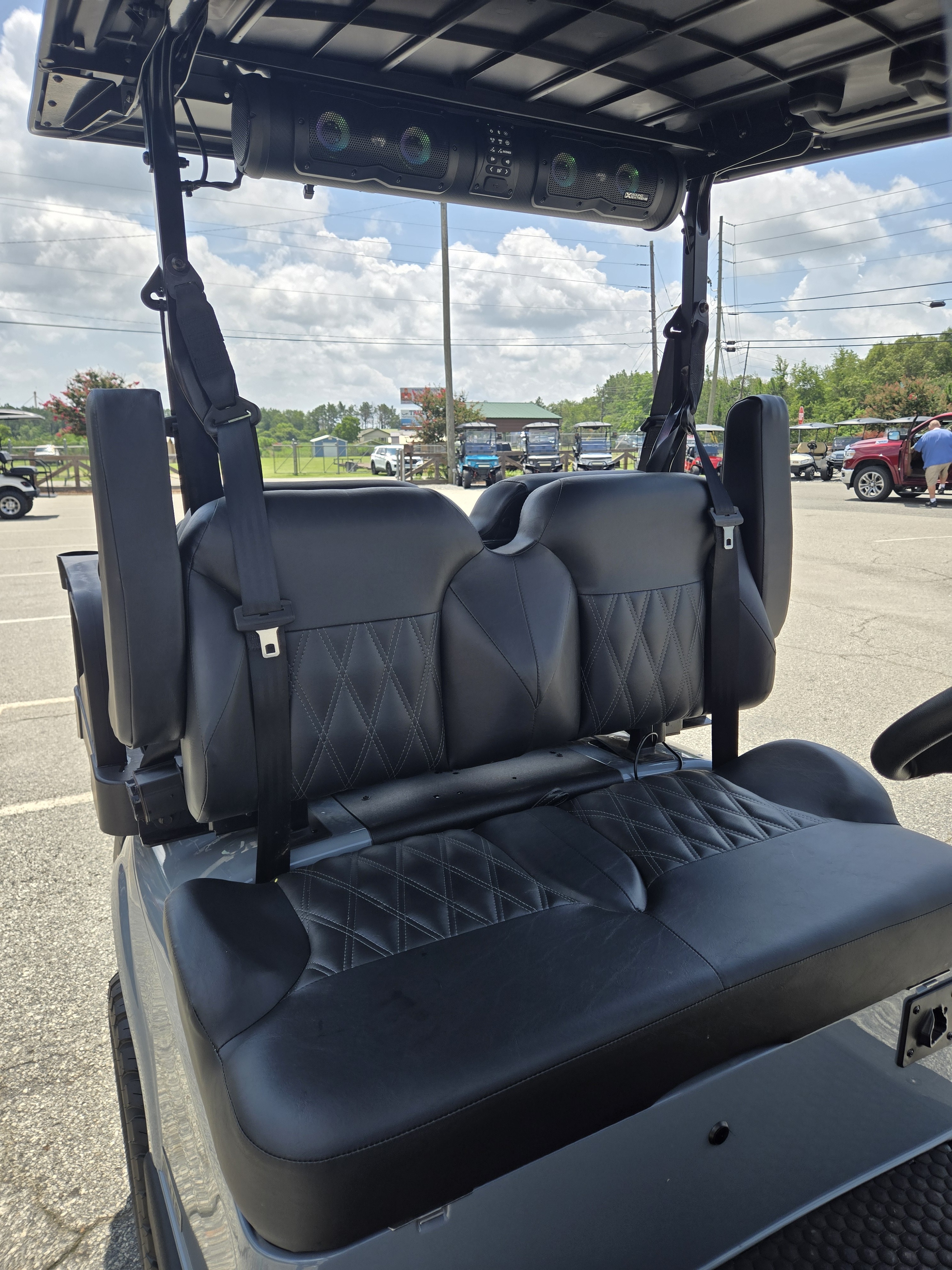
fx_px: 843
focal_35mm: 23
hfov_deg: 58.9
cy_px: 635
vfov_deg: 73.9
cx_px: 476
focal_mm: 5.4
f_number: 1.8
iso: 25
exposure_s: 1/1300
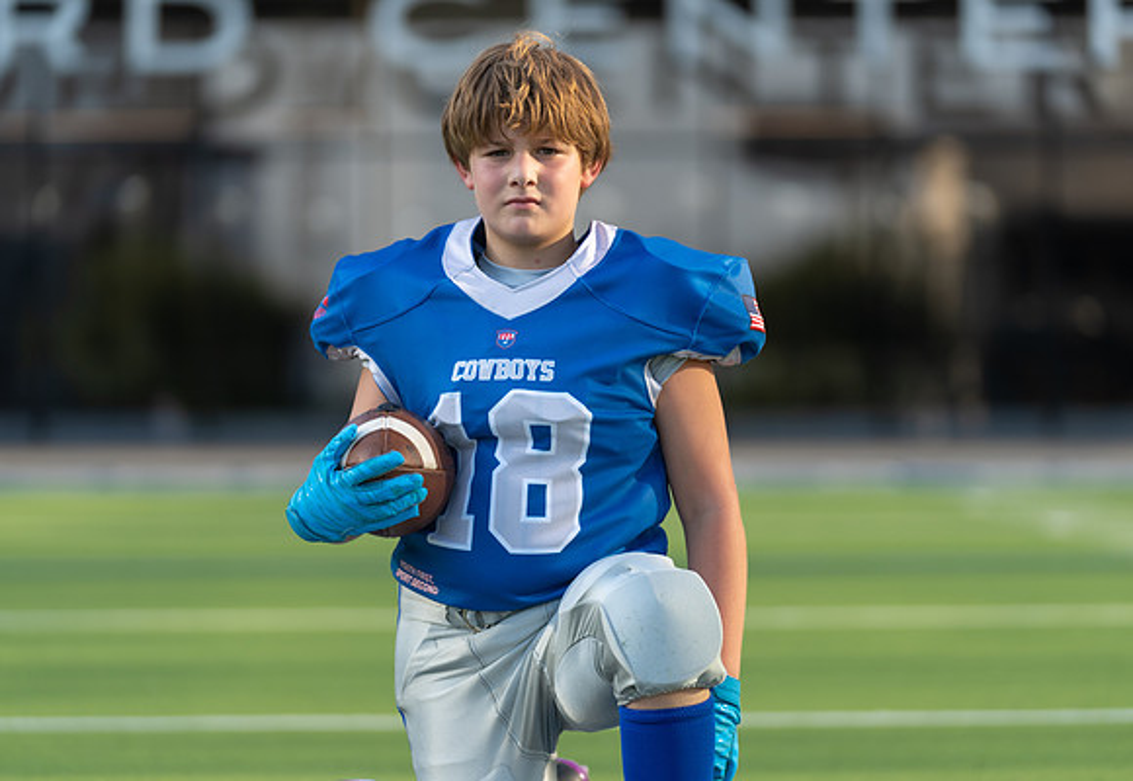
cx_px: 577
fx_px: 5628
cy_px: 445
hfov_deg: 11.5
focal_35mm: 177
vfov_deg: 7.9
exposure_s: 1/640
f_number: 2.8
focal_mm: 140
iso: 100
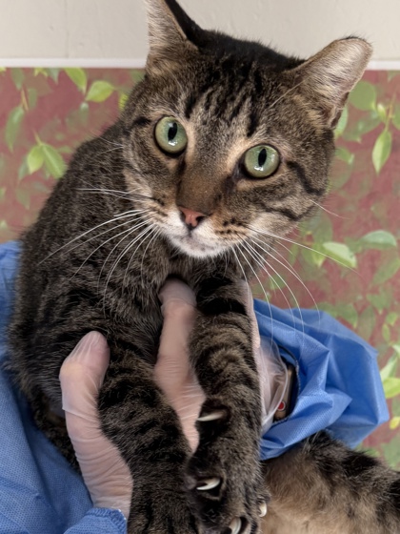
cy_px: 267
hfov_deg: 56.8
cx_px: 200
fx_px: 370
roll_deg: -0.5
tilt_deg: -7.3
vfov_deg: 71.6
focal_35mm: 24
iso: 80
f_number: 1.78
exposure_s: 1/120
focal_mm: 6.76
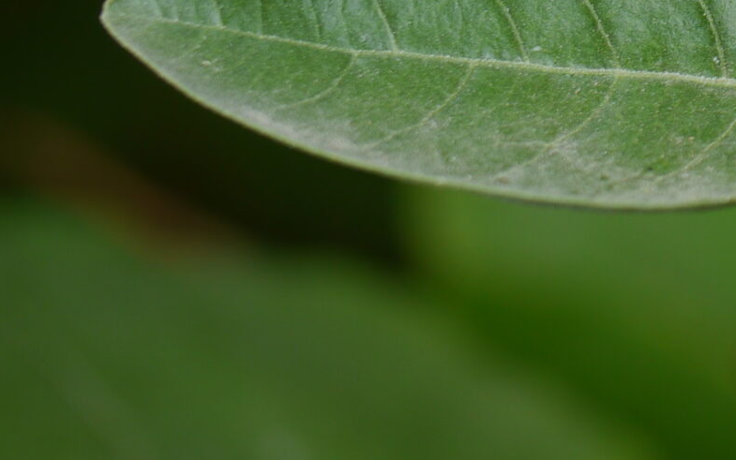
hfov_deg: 6.7
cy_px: -23
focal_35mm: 311
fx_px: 6239
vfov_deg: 4.2
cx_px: 1018
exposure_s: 1/160
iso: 160
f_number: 3.2
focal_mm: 45
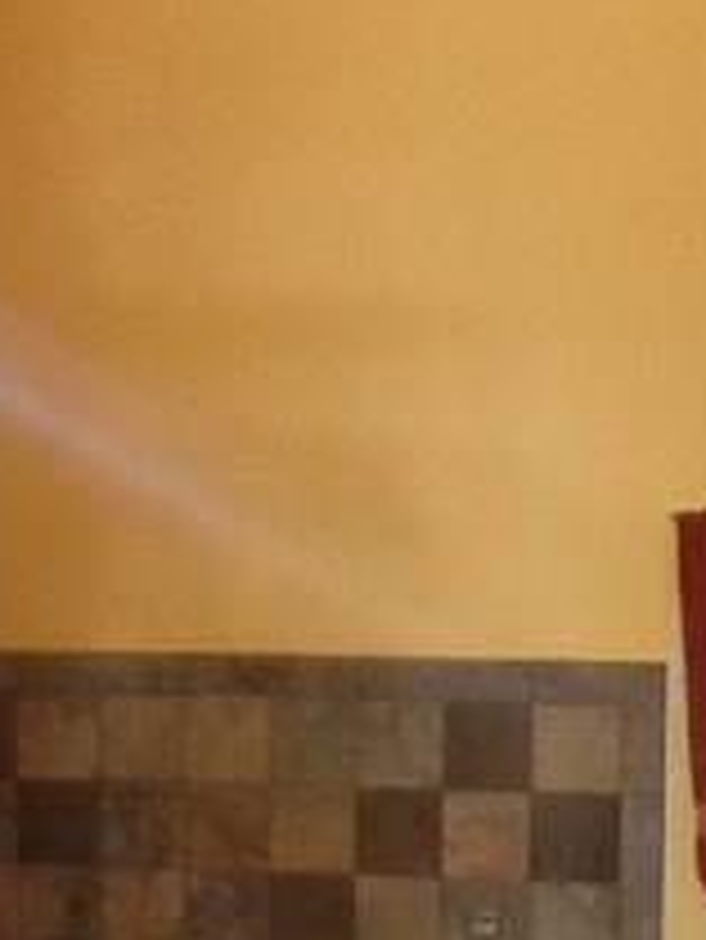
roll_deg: +0.8
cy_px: 918
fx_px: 2744
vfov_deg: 19.0
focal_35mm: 101
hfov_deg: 14.7
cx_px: 360
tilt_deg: -10.6
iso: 125
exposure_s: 1/30
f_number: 2.4
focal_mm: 2.03
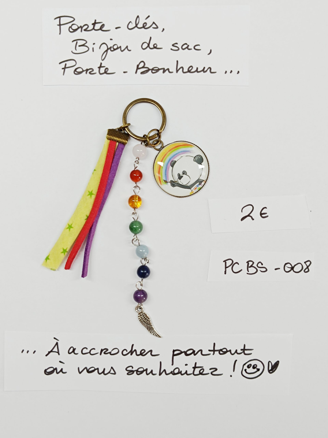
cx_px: 164
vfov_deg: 71.6
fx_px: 303
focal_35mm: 24
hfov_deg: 56.8
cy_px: 219
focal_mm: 5.59
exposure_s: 1/101
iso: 98
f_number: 1.88
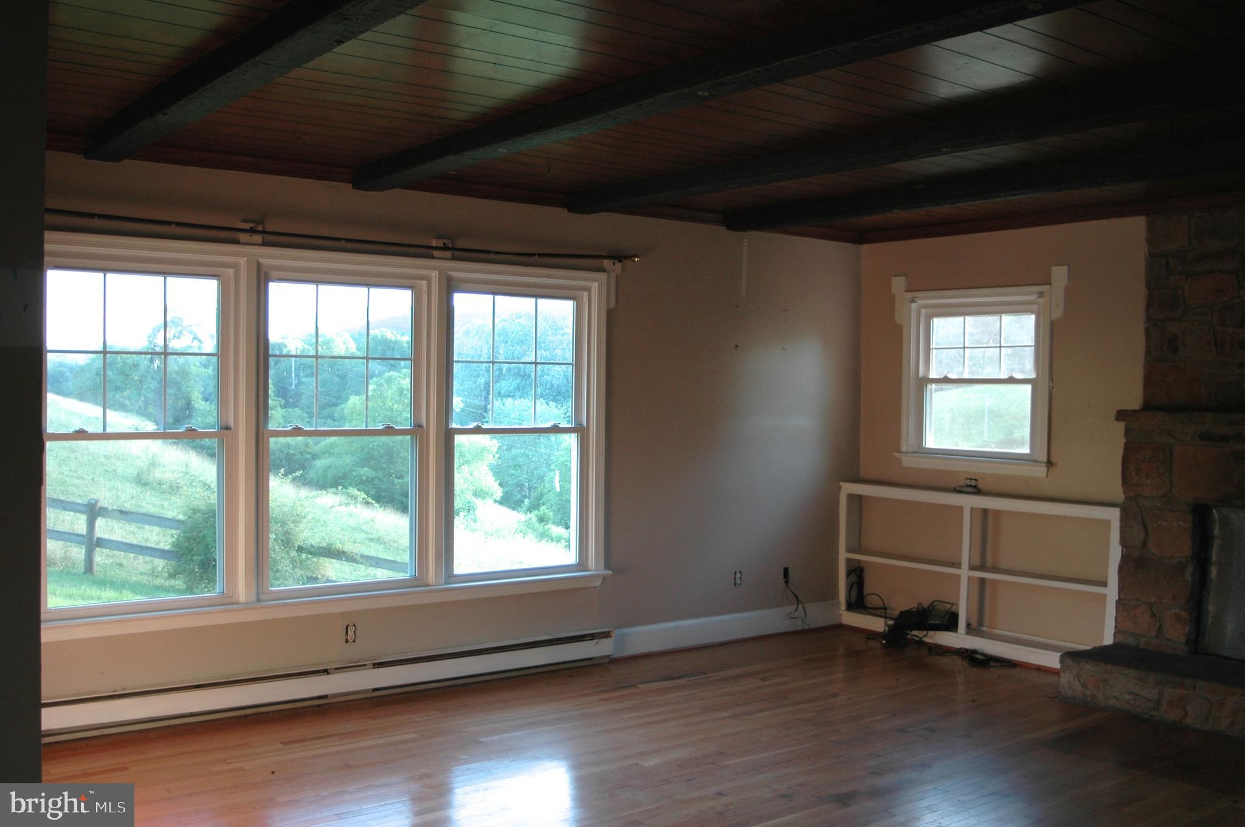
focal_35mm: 36
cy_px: 414
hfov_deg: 53.2
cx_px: 622
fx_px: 1244
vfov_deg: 36.8
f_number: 3.8
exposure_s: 1/30
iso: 200
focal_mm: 24
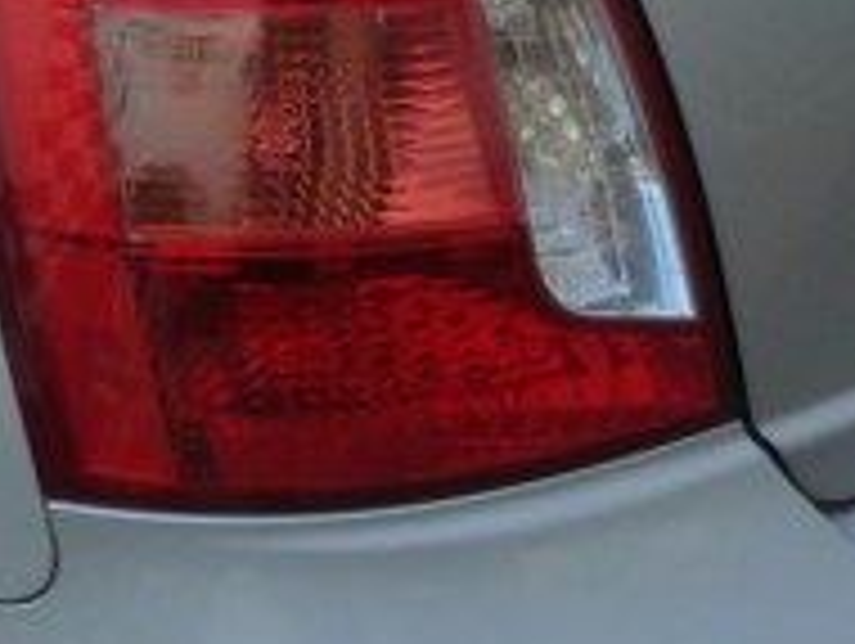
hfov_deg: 17.8
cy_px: 41
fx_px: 2597
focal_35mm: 105
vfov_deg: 14.0
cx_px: -153
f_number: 2.8
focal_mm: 4.5
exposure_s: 1/60
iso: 125
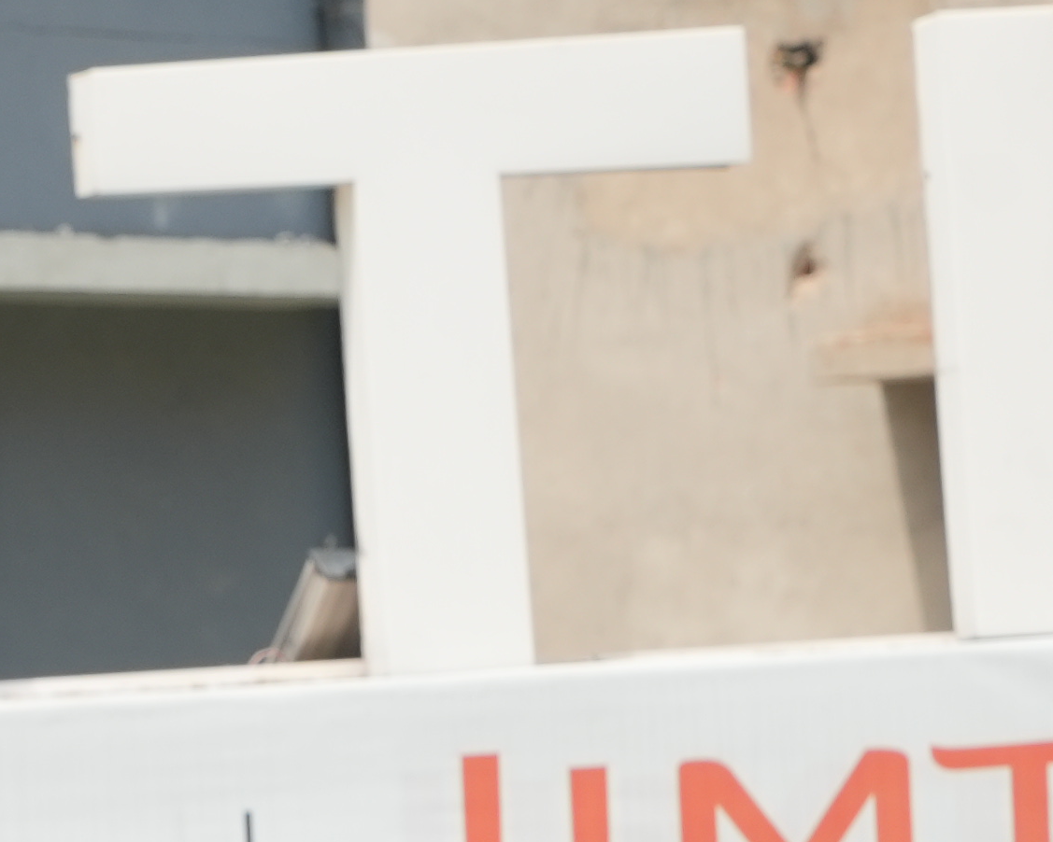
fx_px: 12188
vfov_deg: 3.9
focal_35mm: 391
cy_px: 1102
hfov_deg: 4.9
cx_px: -368
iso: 200
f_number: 10
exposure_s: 1/250
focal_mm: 67
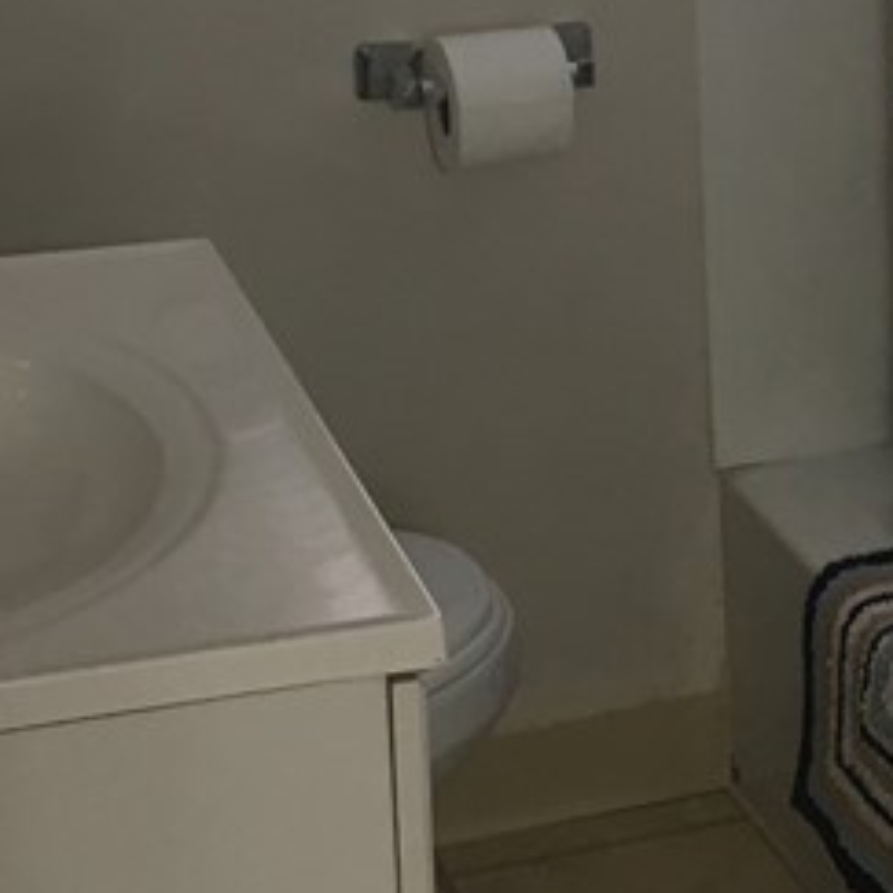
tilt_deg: -21.7
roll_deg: +0.1
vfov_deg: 16.1
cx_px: 853
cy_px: 445
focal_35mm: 108
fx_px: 3152
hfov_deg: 15.9
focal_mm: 4.15
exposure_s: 1/30
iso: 64
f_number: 2.2
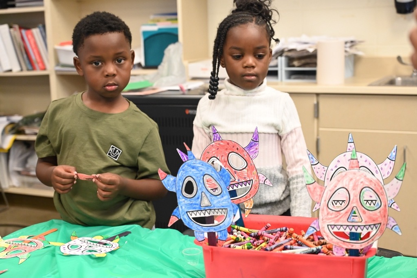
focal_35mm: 51
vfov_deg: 26.5
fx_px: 591
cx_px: 208
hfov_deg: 38.9
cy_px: 139
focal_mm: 51
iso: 3200
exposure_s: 1/100
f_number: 4
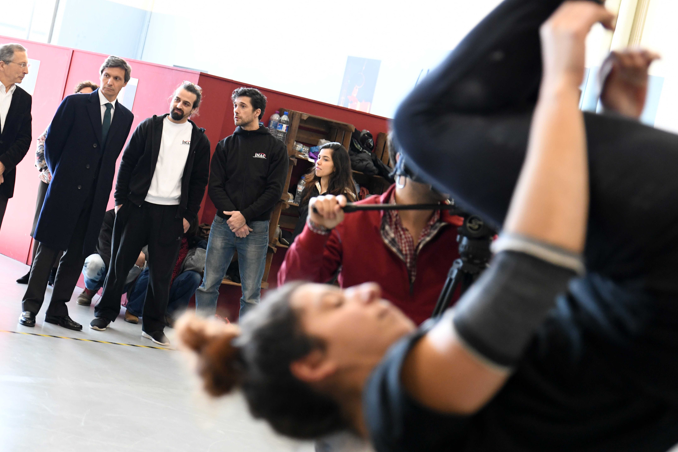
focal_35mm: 63
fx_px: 1186
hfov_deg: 31.9
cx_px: 315
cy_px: 191
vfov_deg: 21.6
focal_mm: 50
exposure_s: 1/160
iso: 1600
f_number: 2.8
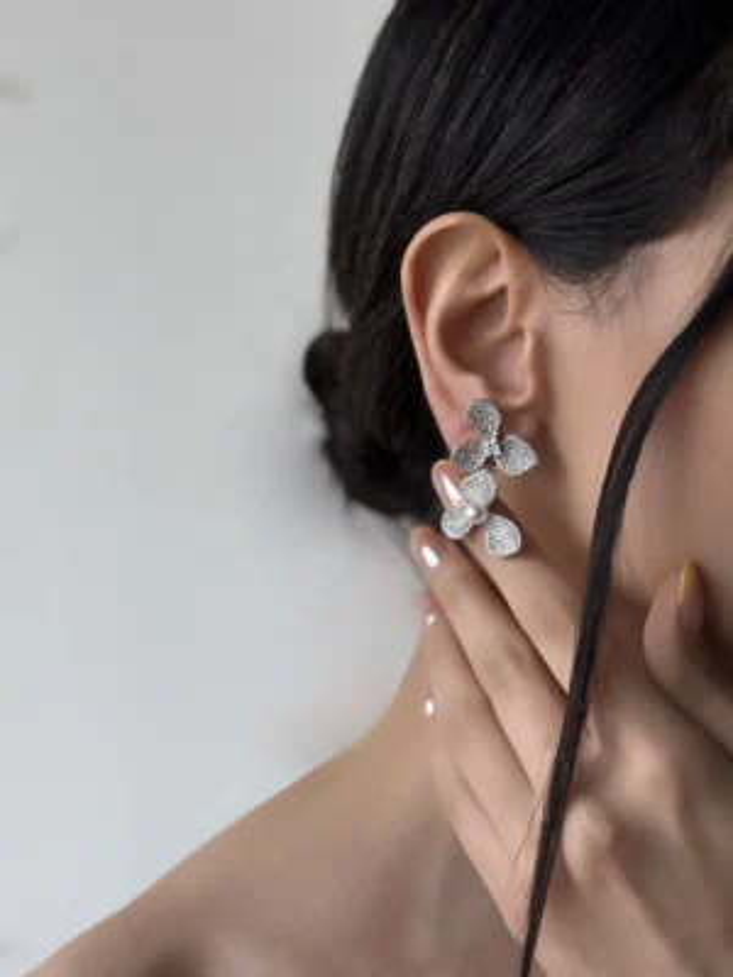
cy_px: 488
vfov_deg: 39.7
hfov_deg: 30.3
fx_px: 1355
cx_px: 366
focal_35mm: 48
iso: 80
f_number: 1.78
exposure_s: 1/305
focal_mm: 6.76
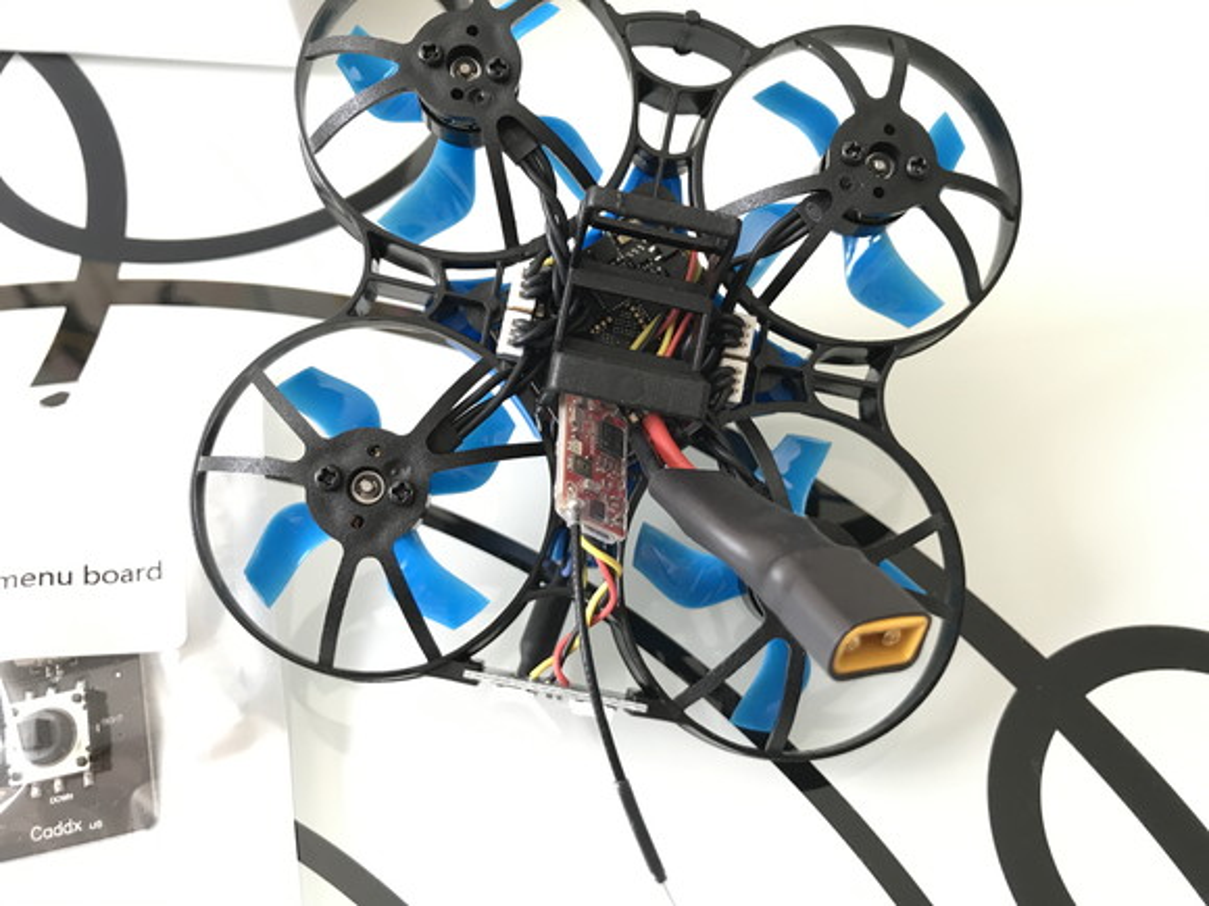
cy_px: 453
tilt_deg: -54.5
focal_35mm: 28
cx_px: 604
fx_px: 978
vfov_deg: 49.7
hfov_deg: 63.4
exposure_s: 1/17
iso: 40
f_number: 1.8
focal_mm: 3.99
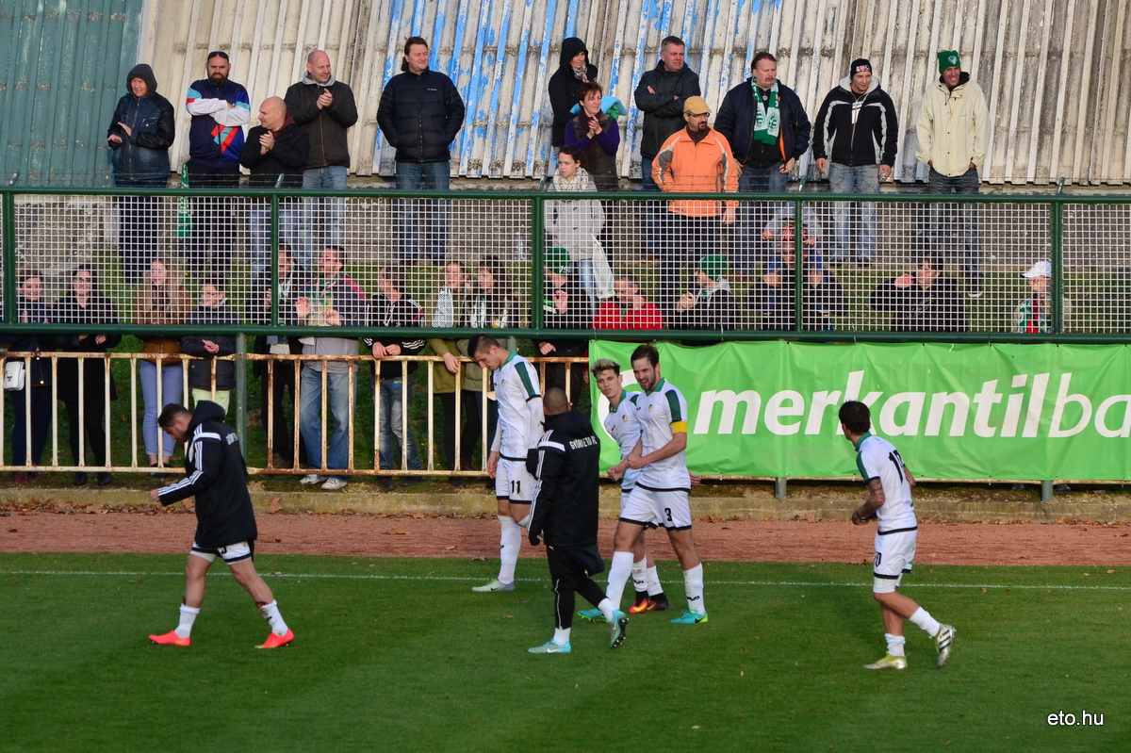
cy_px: 376
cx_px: 566
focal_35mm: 330
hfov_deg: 6.2
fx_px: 10363
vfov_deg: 4.2
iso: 400
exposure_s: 1/1250
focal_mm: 220
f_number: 5.6
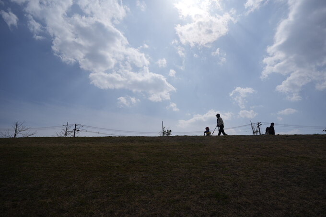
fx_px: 217
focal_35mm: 24
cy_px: 108
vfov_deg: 53.2
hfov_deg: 73.7
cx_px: 163
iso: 100
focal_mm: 24
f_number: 8
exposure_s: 1/1600
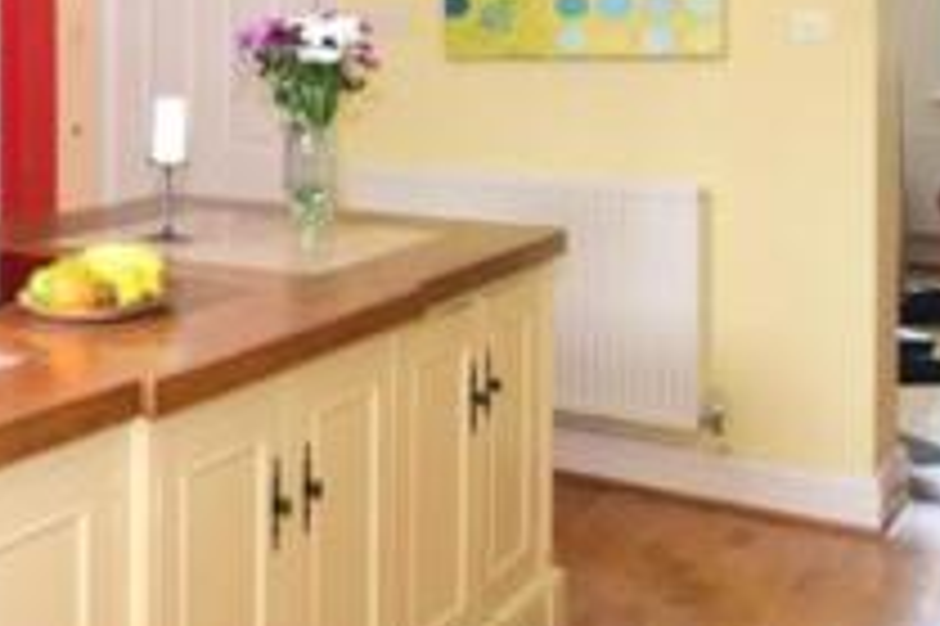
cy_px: 92
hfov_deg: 35.0
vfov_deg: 27.8
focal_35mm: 47
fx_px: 1226
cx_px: -130
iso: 200
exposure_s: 1/8
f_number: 5
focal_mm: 10
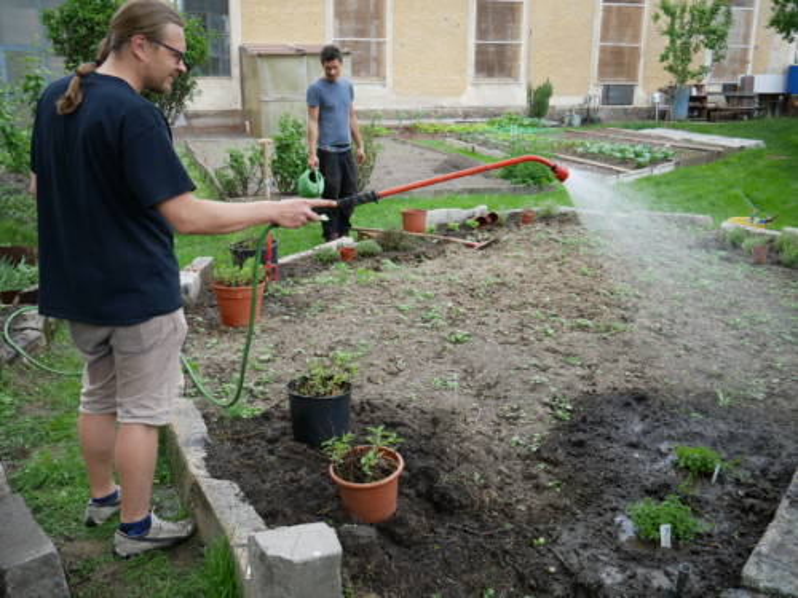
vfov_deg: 39.7
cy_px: 299
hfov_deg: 51.4
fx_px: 830
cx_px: 399
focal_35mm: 36
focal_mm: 18
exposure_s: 1/250
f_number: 3.9
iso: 250
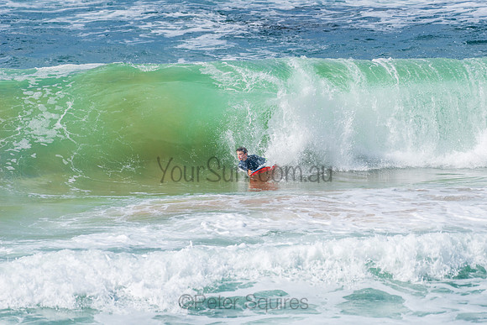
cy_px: 162
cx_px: 244
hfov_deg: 4.1
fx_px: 6765
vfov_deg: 2.8
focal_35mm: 500
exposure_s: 1/2000
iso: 160
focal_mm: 500
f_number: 5.6
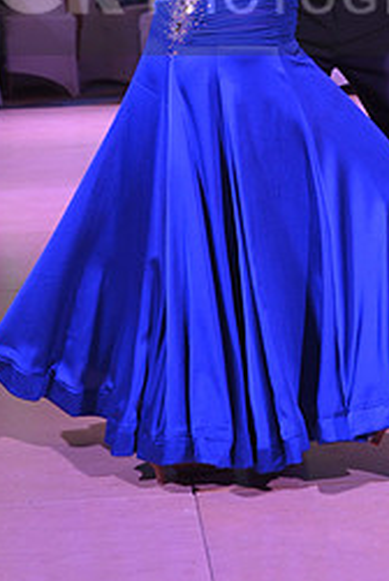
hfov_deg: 9.2
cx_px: 288
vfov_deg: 13.5
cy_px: -21
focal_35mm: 150
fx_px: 2424
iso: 1800
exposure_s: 1/320
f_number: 5.6
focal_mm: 65
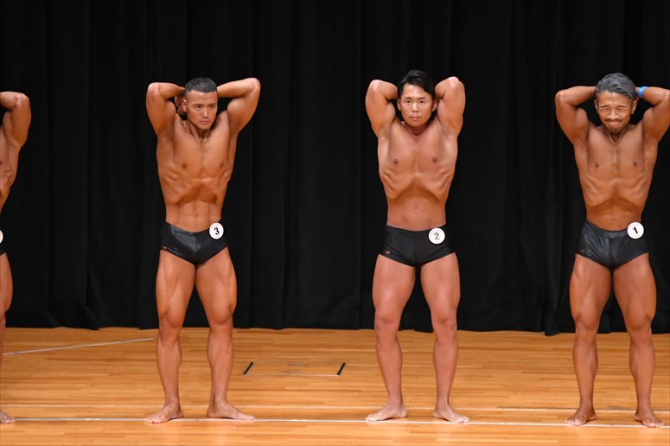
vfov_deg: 5.1
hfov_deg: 7.6
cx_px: 335
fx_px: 5023
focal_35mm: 270
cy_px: 223
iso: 4000
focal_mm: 180
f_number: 5.6
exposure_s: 1/400
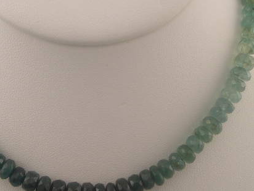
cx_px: 78
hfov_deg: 32.3
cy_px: 68
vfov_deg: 24.7
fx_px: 433
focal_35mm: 59
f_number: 7.6
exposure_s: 1/159
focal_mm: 8
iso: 100
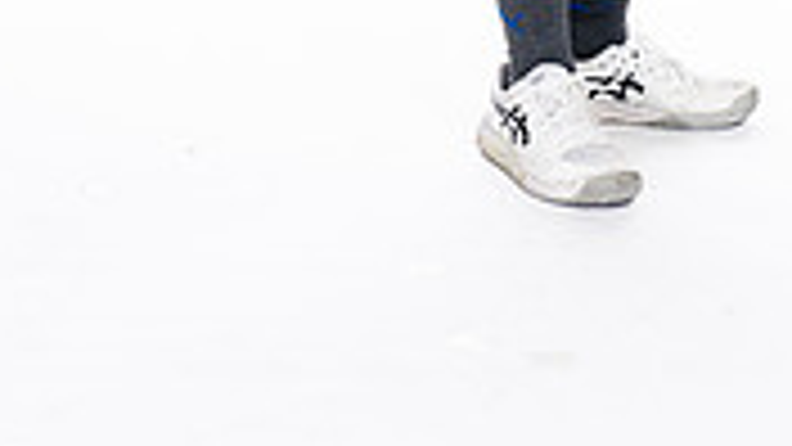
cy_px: -545
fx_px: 3948
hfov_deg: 11.4
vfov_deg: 6.2
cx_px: 580
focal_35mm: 188
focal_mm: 70
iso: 400
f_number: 5.6
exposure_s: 1/250
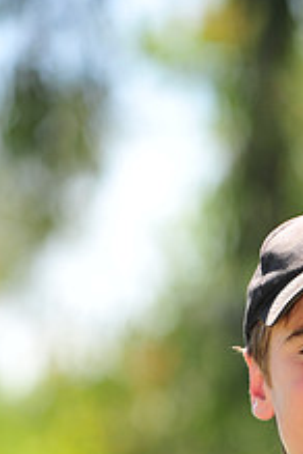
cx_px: 342
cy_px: 572
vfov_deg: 5.0
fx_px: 5188
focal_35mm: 411
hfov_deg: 3.3
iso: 200
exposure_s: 1/800
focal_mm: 155
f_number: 4.5
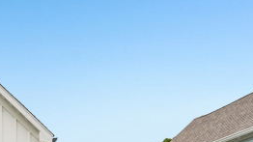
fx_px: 442
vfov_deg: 18.0
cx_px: -76
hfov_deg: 26.9
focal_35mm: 66
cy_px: 125
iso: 100
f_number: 8
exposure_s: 1/400
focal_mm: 22
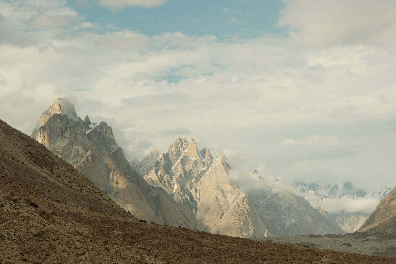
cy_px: 132
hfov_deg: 24.5
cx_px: 198
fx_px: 913
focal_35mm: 83
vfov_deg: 16.5
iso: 640
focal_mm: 55
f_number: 18
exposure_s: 1/200
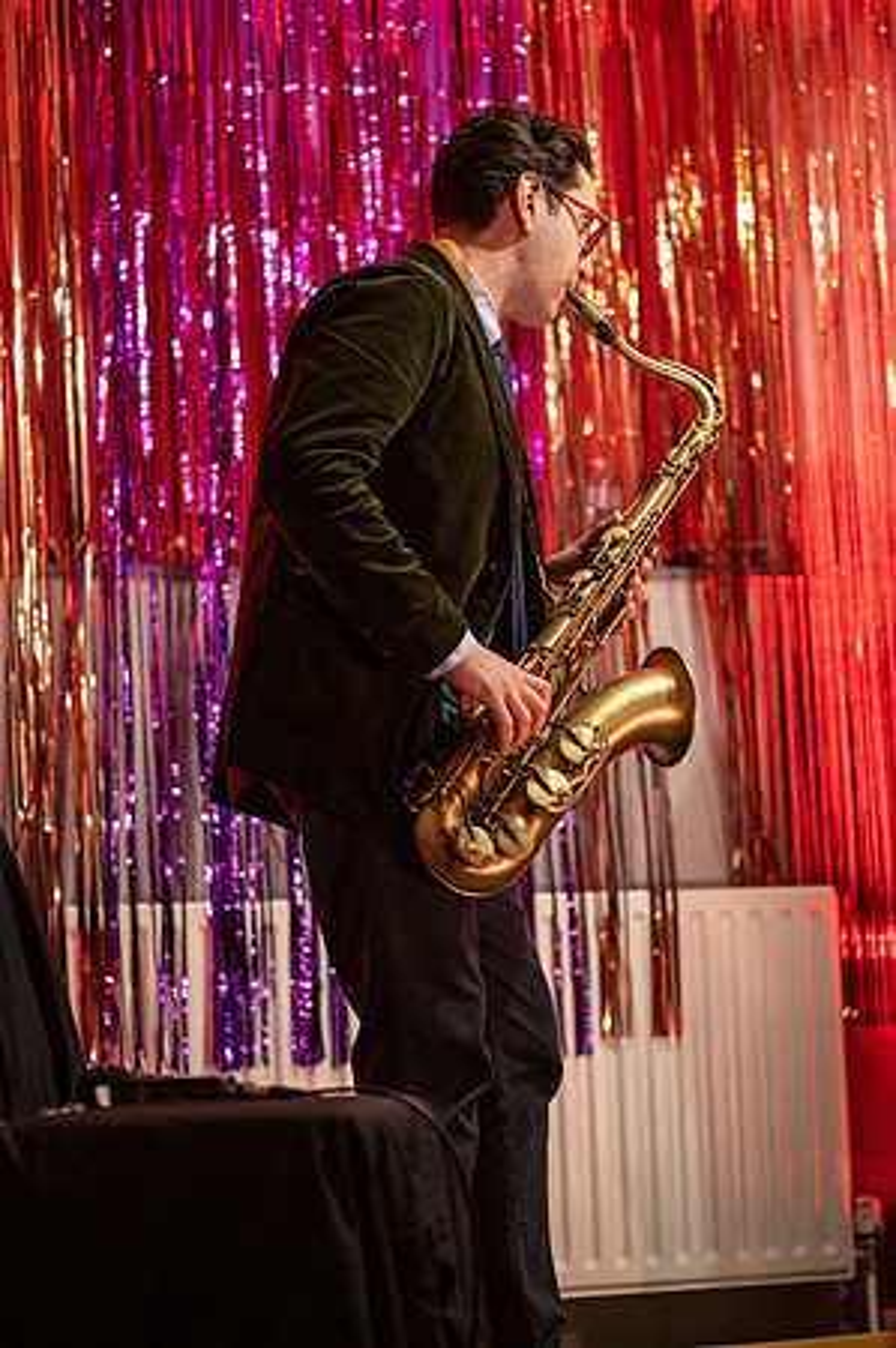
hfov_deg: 16.0
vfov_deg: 23.9
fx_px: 3180
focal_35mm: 85
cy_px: 674
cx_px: 448
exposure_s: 1/250
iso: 3600
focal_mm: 85
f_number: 1.8
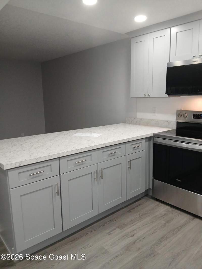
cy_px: 134
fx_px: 202
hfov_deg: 53.1
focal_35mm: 26
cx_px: 101
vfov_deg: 67.3
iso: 200
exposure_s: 1/50
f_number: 1.8
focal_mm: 3.98
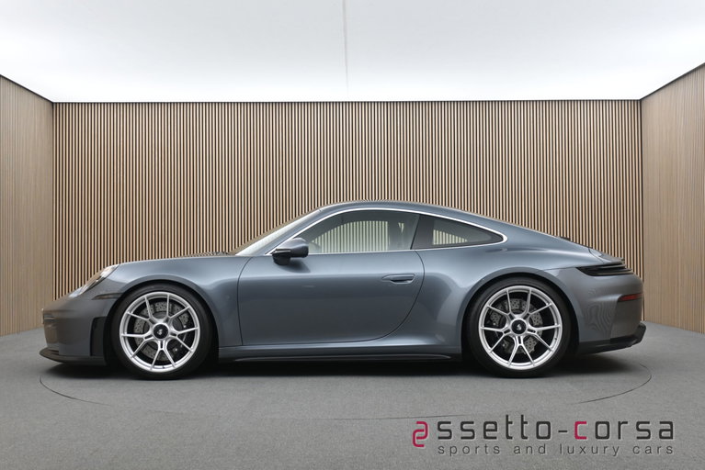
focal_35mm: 41
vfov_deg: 32.5
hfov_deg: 47.1
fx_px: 808
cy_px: 235
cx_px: 352
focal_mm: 27.5
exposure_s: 1/40
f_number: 4.5
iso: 560
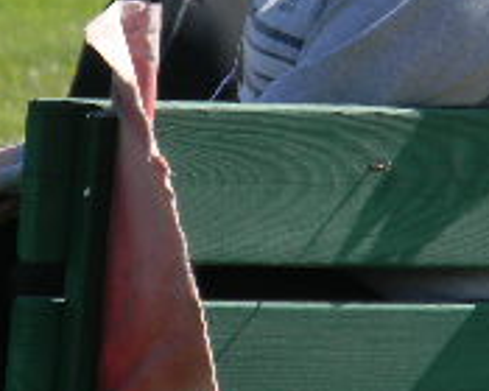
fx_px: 14386
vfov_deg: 1.6
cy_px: 75
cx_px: 330
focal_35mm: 994
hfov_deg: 1.9
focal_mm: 50.4
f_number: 5.4
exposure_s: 1/320
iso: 80
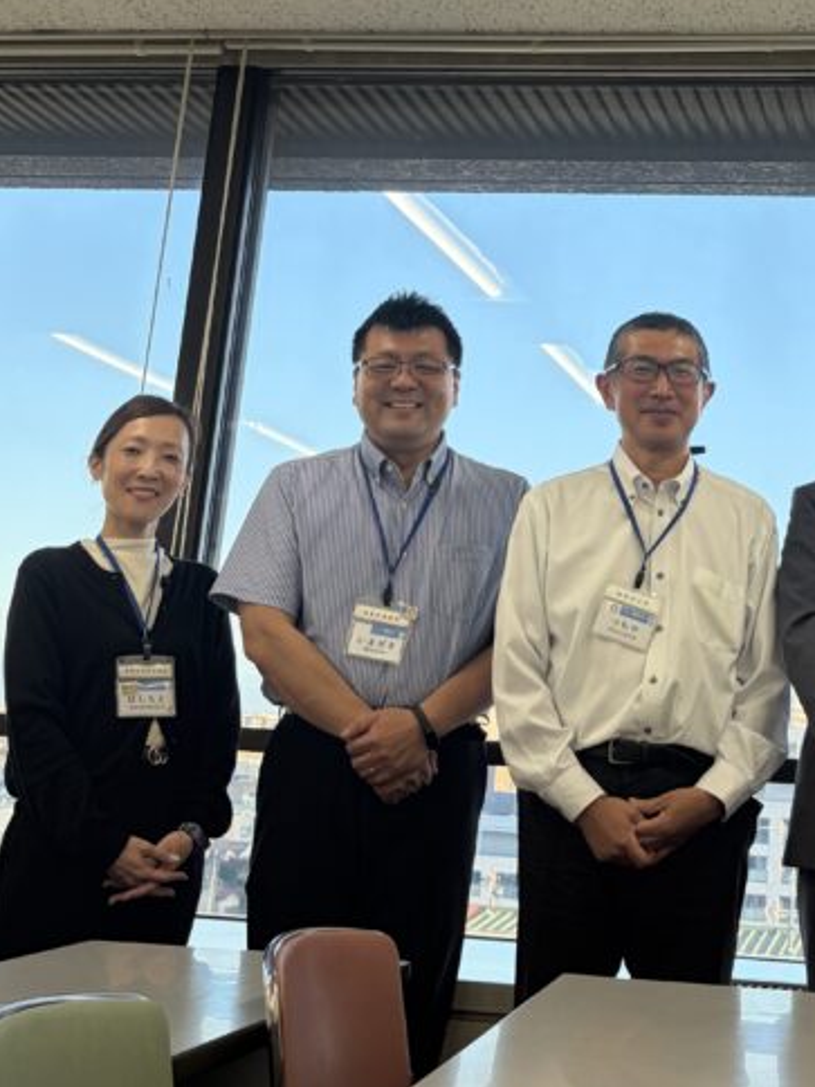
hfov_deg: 25.8
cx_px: 712
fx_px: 1727
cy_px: 319
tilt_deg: +14.2
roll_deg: -2.6
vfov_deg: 34.4
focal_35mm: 55
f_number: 1.6
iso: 40
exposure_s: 1/154
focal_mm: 5.96
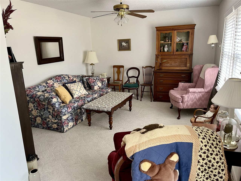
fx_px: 181
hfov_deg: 67.3
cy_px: 90
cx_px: 120
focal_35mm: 26
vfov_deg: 53.1
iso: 200
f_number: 1.6
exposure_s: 1/60
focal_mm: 5.1
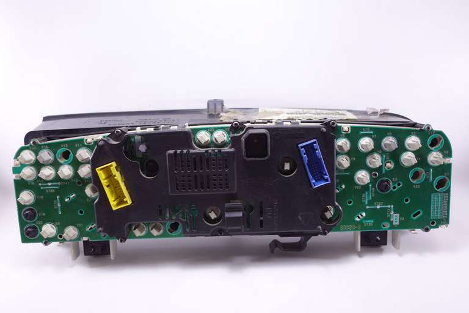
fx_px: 404
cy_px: 156
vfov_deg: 42.3
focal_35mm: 31
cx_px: 234
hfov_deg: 60.3
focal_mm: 11.46
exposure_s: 1/50
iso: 125
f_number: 2.2
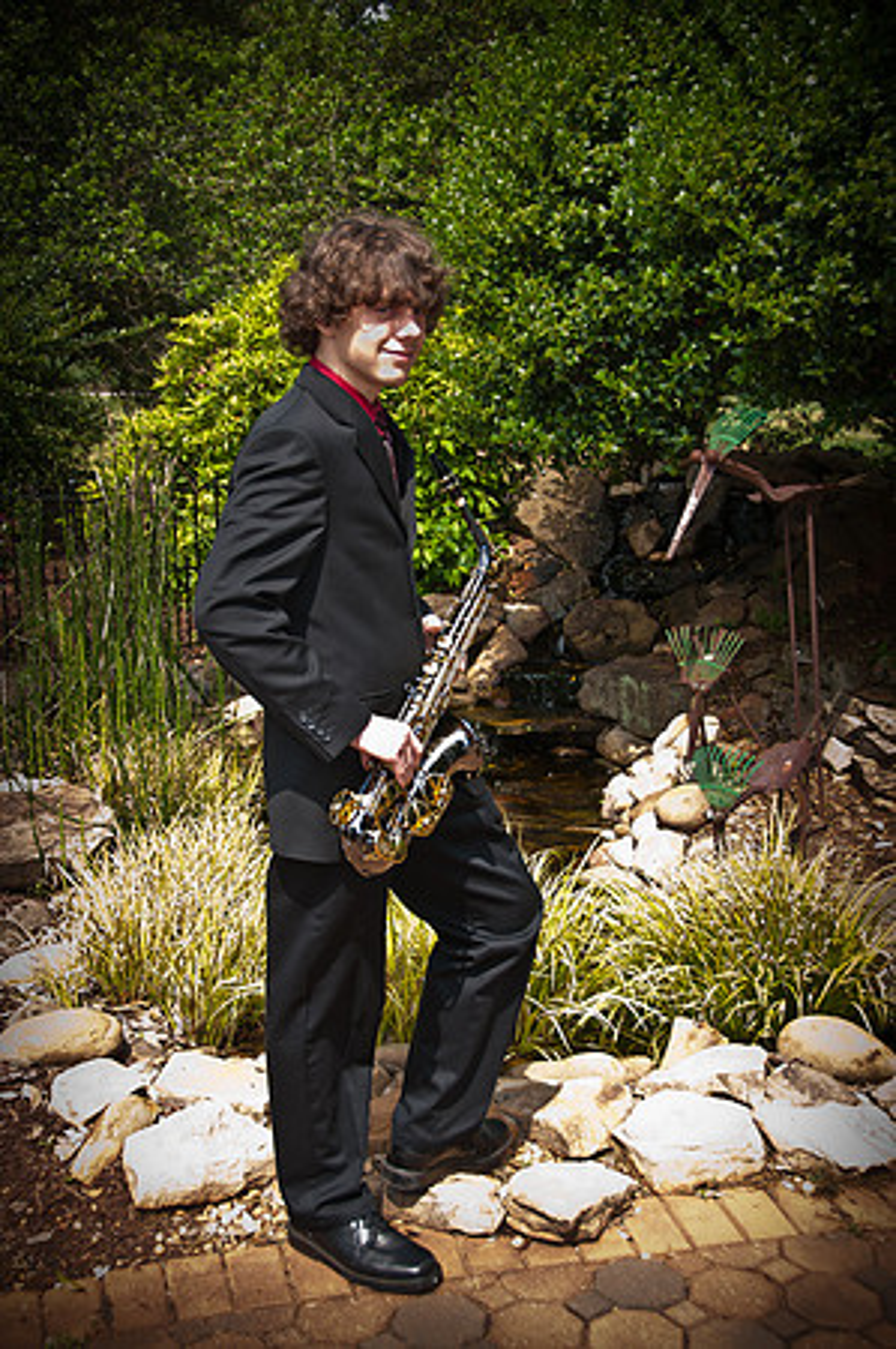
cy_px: 674
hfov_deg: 28.0
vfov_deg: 41.2
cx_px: 448
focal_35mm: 48
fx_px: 1796
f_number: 4
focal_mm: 32
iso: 200
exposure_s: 1/250
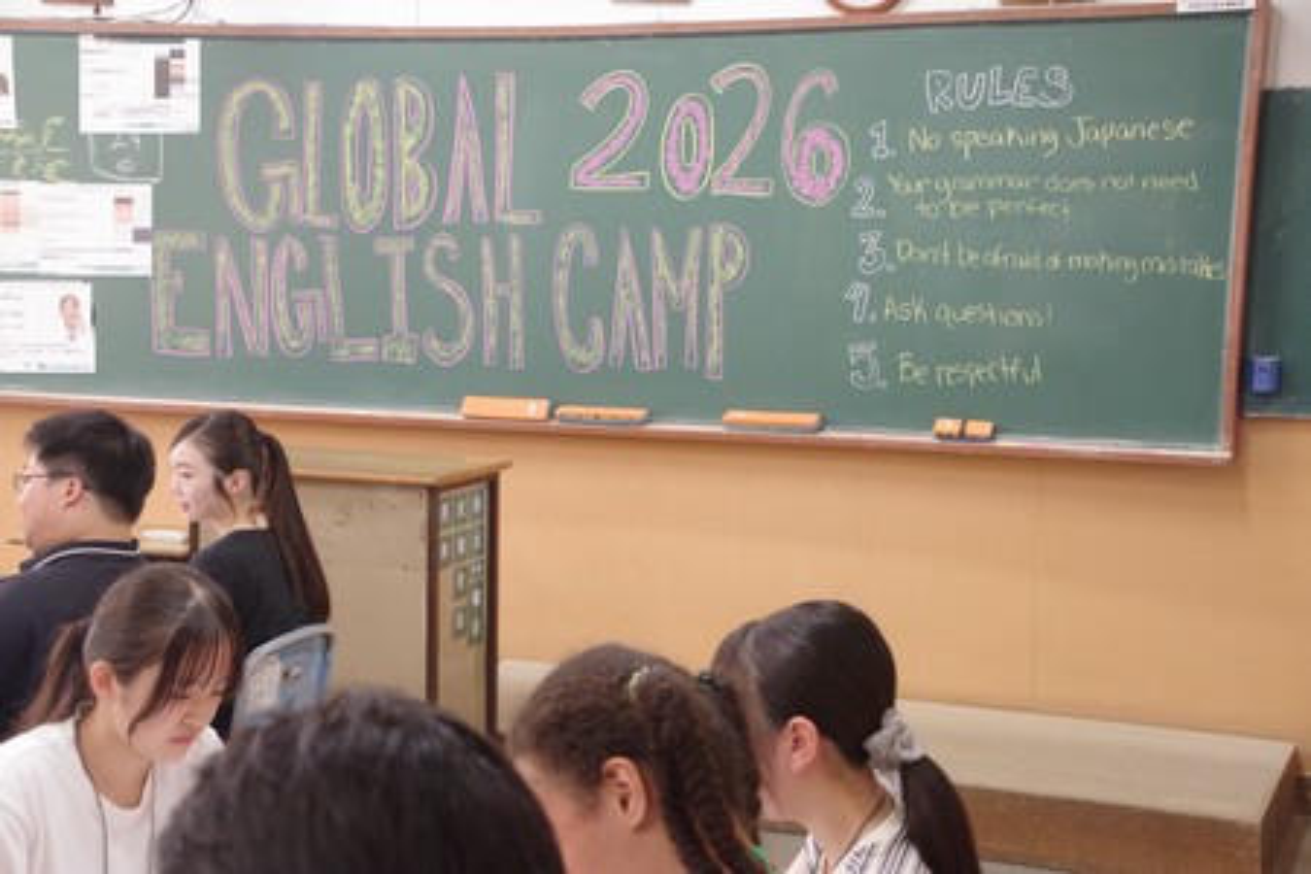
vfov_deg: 22.6
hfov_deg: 33.4
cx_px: 656
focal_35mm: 60
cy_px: 437
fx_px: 2185
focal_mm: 40
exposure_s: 1/100
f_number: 6.3
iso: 1600
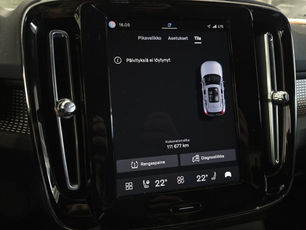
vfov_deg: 58.9
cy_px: 115
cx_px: 153
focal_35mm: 23
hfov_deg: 73.9
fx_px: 203
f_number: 1.8
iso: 250
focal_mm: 5.4
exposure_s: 1/50.9
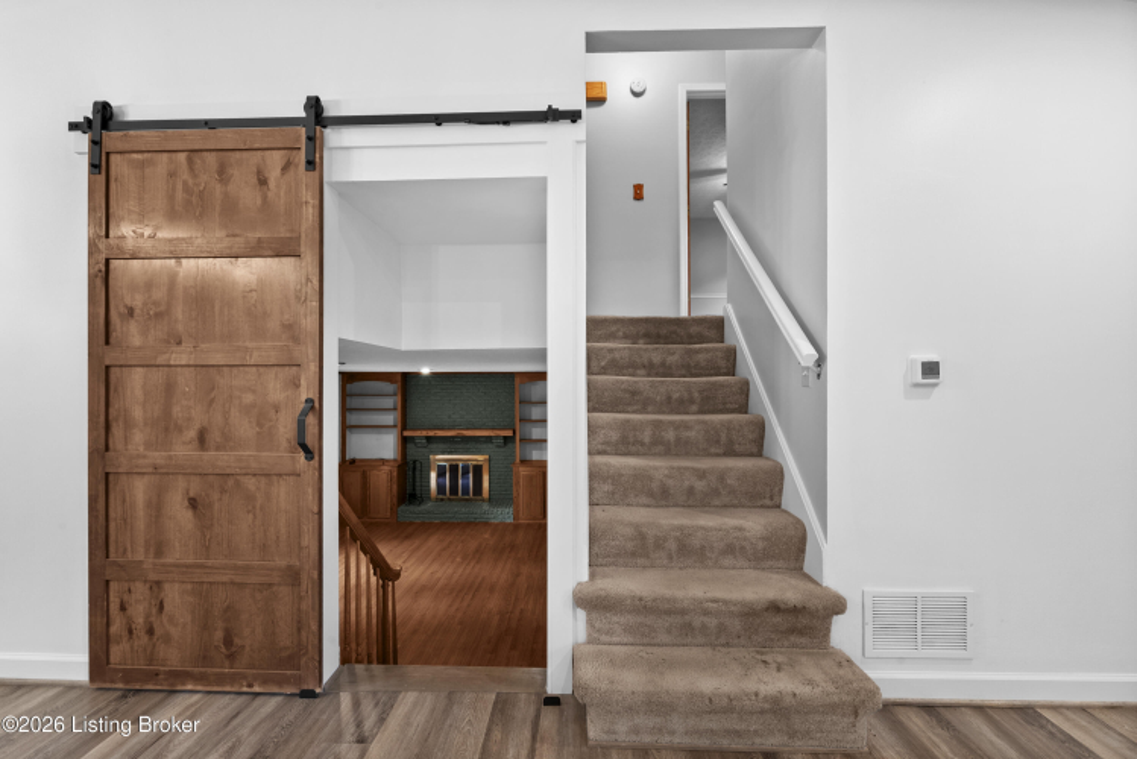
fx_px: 506
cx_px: 568
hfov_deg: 96.7
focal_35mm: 16
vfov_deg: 73.8
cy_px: 380
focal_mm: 16
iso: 400
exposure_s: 1.3
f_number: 11
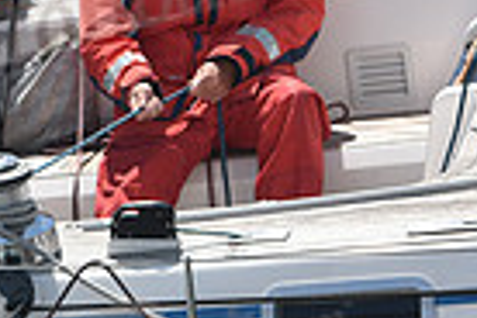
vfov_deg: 2.9
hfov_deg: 4.4
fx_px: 6227
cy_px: 240
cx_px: -318
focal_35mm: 470
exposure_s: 1/1250
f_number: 7.1
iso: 250
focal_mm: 112
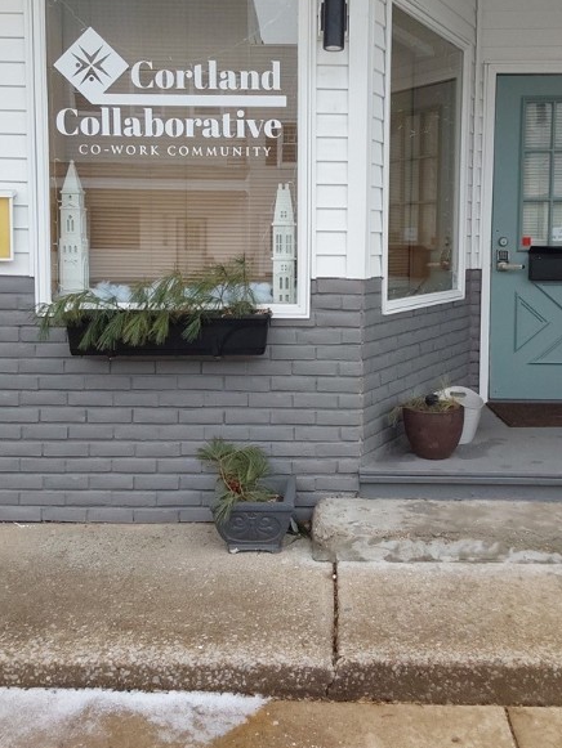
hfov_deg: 38.6
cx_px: 307
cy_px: 294
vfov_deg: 49.8
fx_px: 801
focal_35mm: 37
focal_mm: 2.91
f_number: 1.9
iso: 64
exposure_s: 1/120
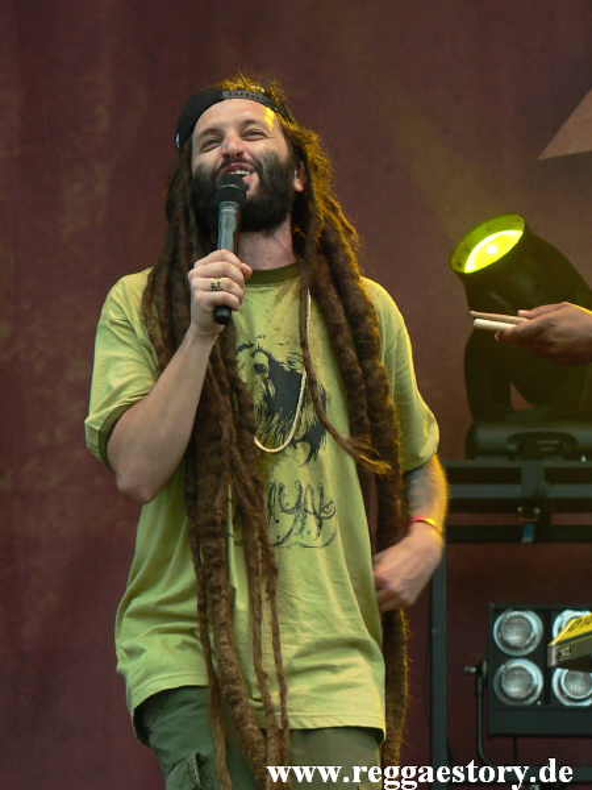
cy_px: 395
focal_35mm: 118
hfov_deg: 12.6
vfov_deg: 16.7
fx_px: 2691
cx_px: 296
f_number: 3.2
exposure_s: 1/60
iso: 100
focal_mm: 20.3
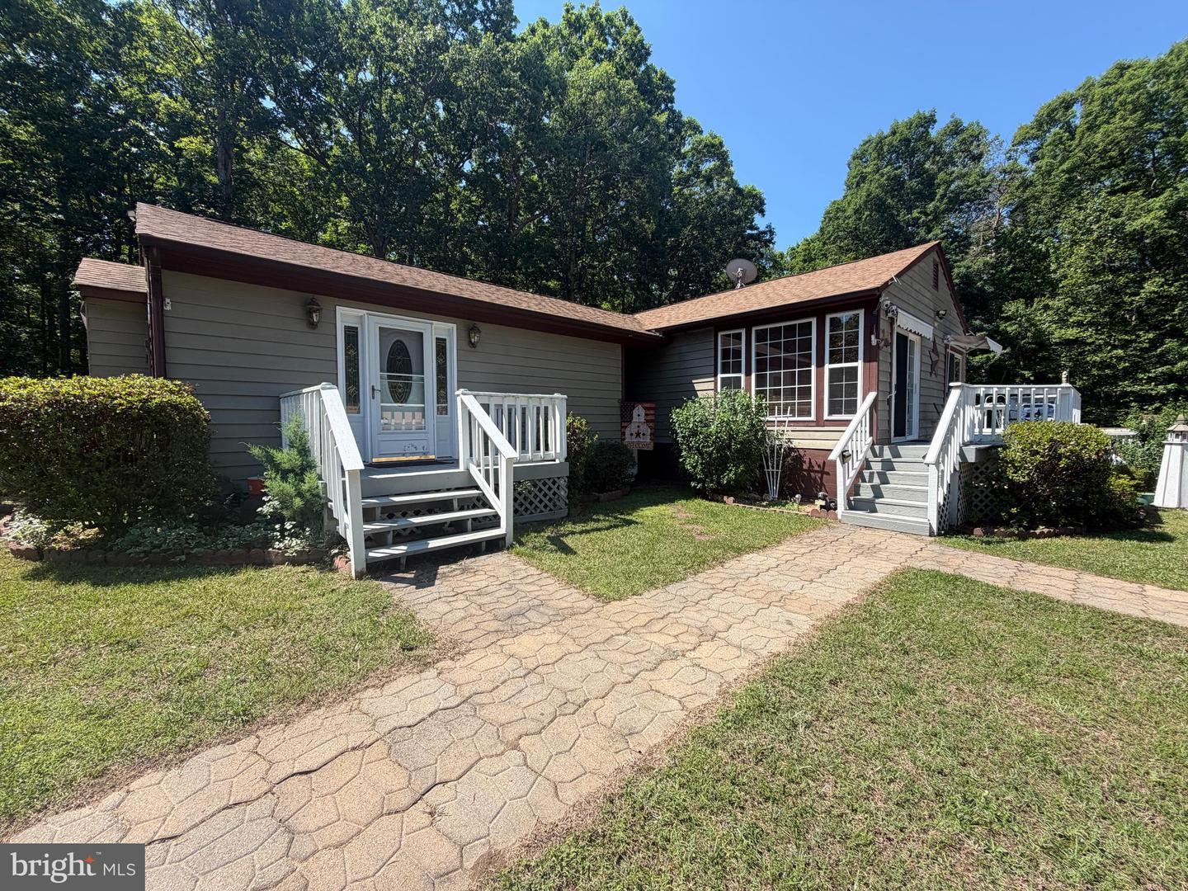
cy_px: 446
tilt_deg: -1.7
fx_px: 480
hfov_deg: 102.1
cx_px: 594
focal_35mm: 14
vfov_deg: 85.7
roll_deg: +0.4
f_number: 2.2
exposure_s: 1/770
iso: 32
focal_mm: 2.22
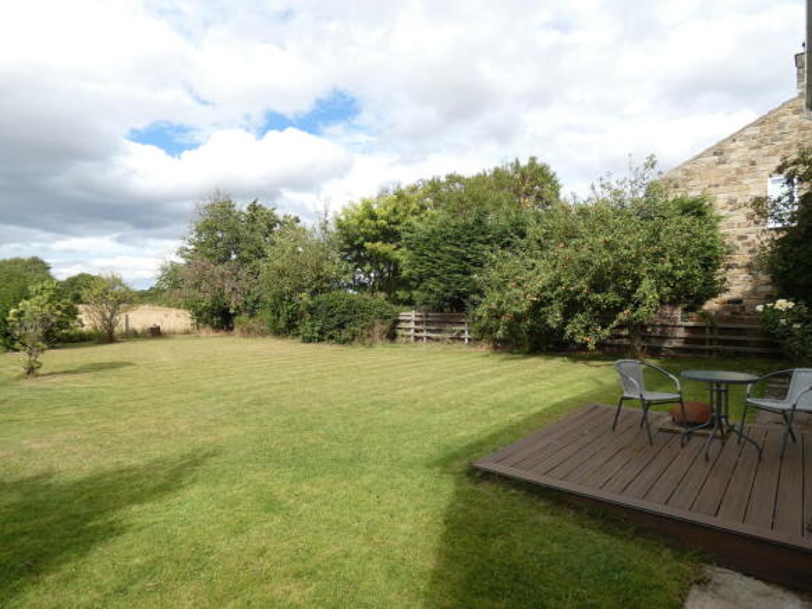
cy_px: 304
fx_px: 469
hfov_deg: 81.8
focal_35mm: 20
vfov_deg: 66.0
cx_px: 406
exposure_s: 1/800
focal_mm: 3.6
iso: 80
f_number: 2.8
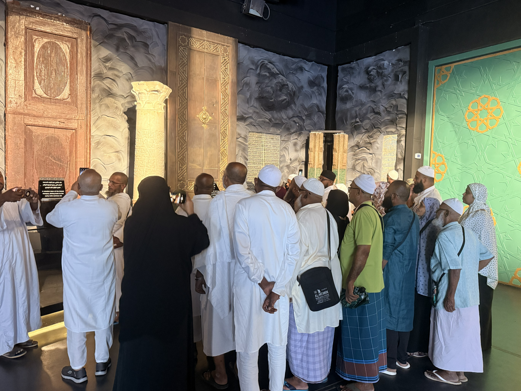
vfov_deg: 54.9
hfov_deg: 69.4
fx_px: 376
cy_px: 200
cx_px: 269
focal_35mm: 25
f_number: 1.78
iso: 640
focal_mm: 6.76
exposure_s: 1/60
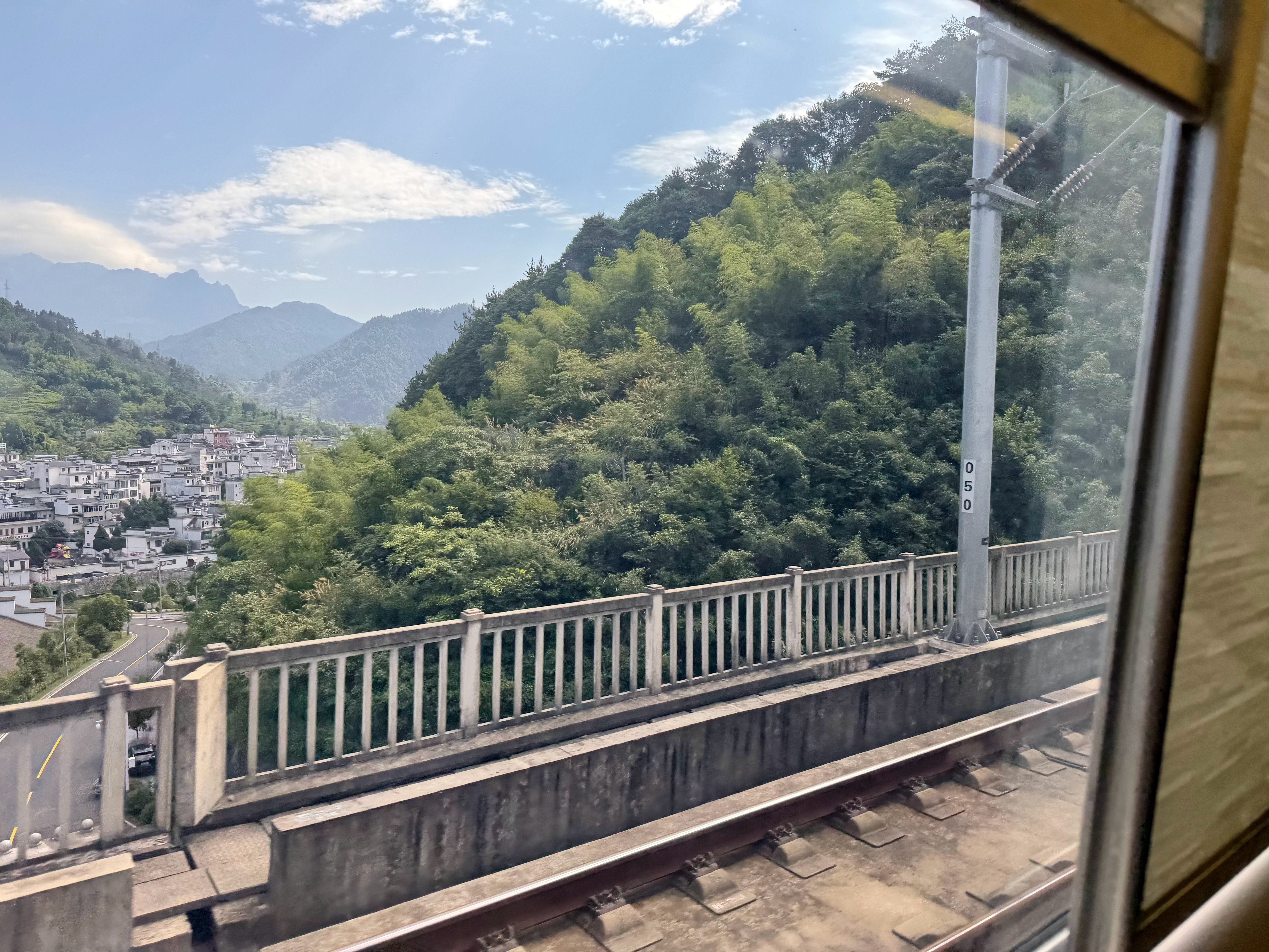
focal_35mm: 24
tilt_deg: -4.5
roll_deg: -1.4
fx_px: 880
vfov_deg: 56.8
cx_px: 634
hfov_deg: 71.6
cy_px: 476
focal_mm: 6.76
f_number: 1.78
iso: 80
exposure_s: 1/888
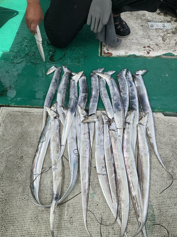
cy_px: 118
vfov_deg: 61.7
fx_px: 198
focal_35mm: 29
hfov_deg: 48.2
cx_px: 88
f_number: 1.8
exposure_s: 1/1412
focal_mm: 3
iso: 25
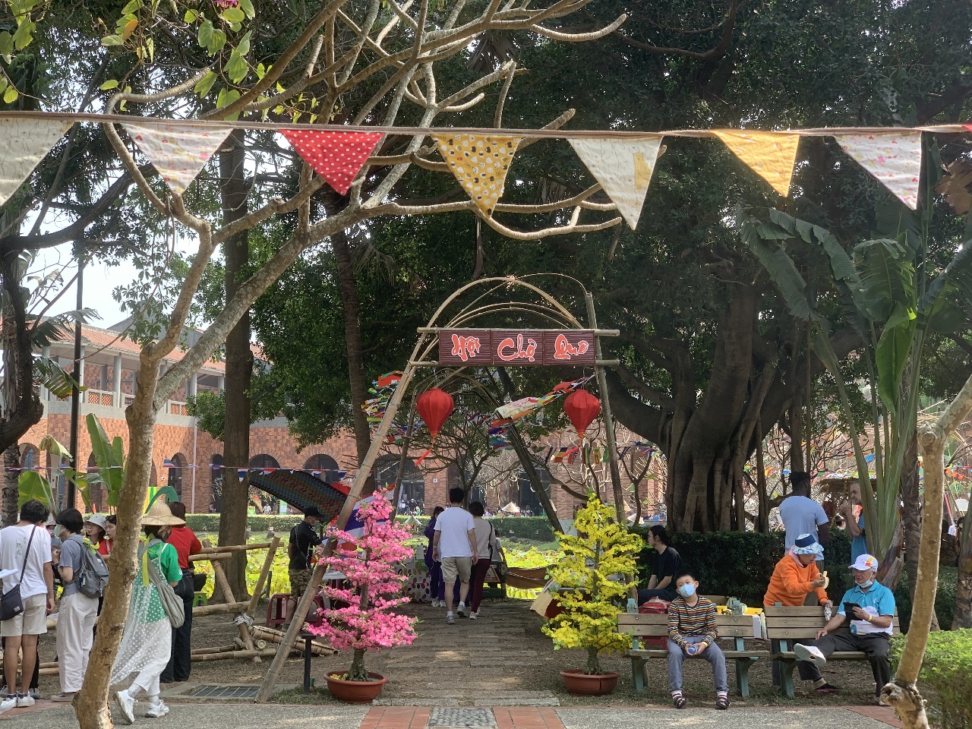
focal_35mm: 52
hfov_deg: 36.8
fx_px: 1460
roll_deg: -1.7
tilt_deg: +5.4
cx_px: 486
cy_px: 364
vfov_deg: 28.0
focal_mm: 6
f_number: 2.4
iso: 16
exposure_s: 1/157
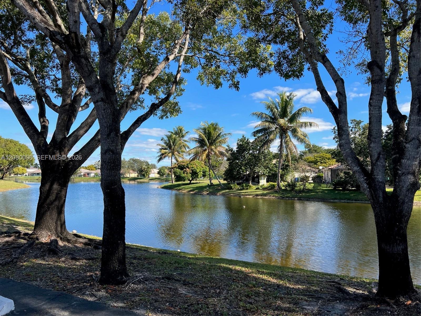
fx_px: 316
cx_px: 210
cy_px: 158
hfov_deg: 67.3
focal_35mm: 26
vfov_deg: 53.1
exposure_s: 1/2165
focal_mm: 5.7
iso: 50
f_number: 1.5
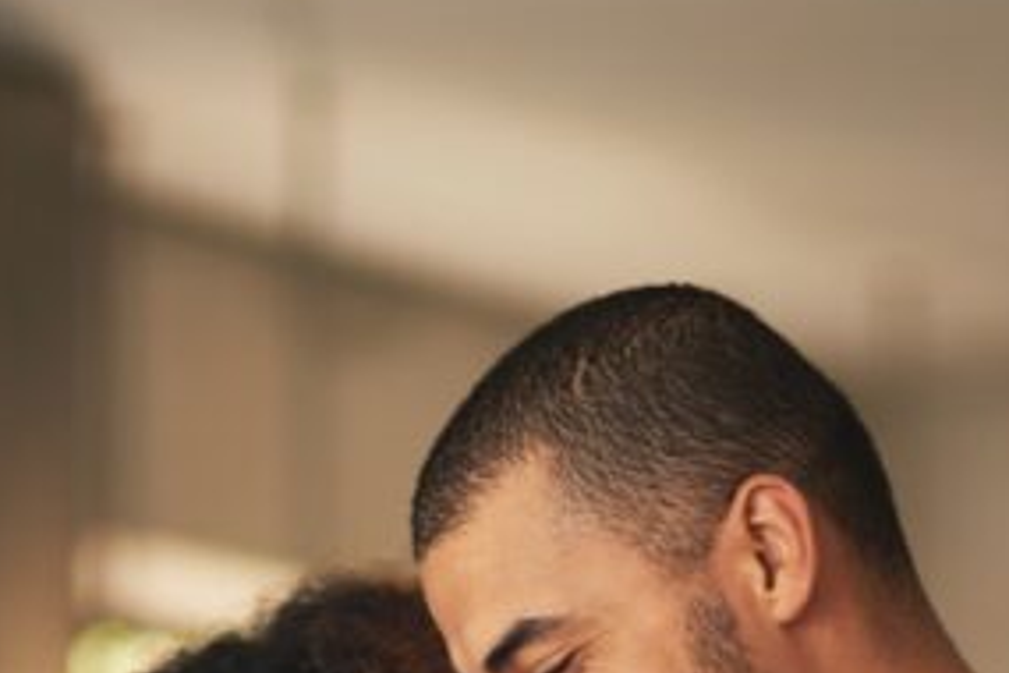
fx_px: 8548
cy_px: 1160
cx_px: 524
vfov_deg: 4.5
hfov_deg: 6.8
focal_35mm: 305
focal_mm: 85
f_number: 1.6
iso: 200
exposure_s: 1/400
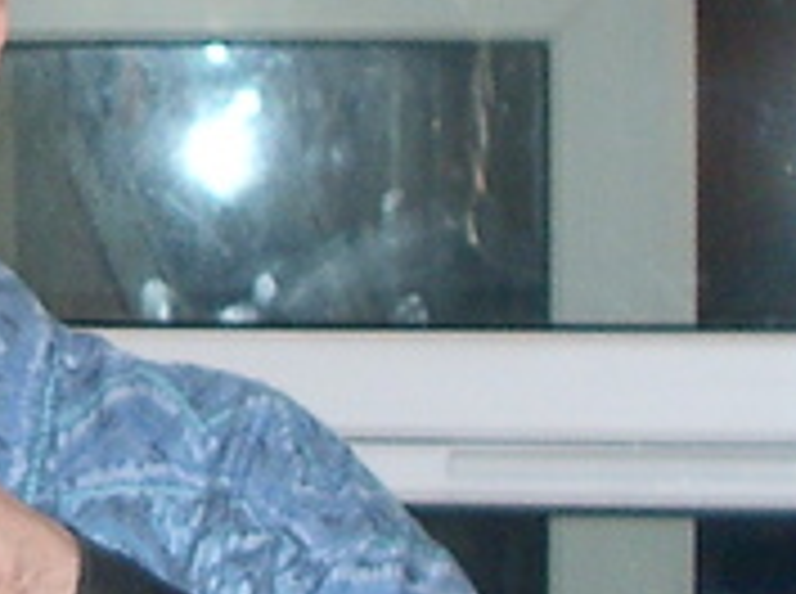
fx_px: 3603
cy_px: 180
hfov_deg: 12.2
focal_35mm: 157
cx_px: -306
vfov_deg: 9.4
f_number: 2.6
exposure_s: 1/40
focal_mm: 5.8
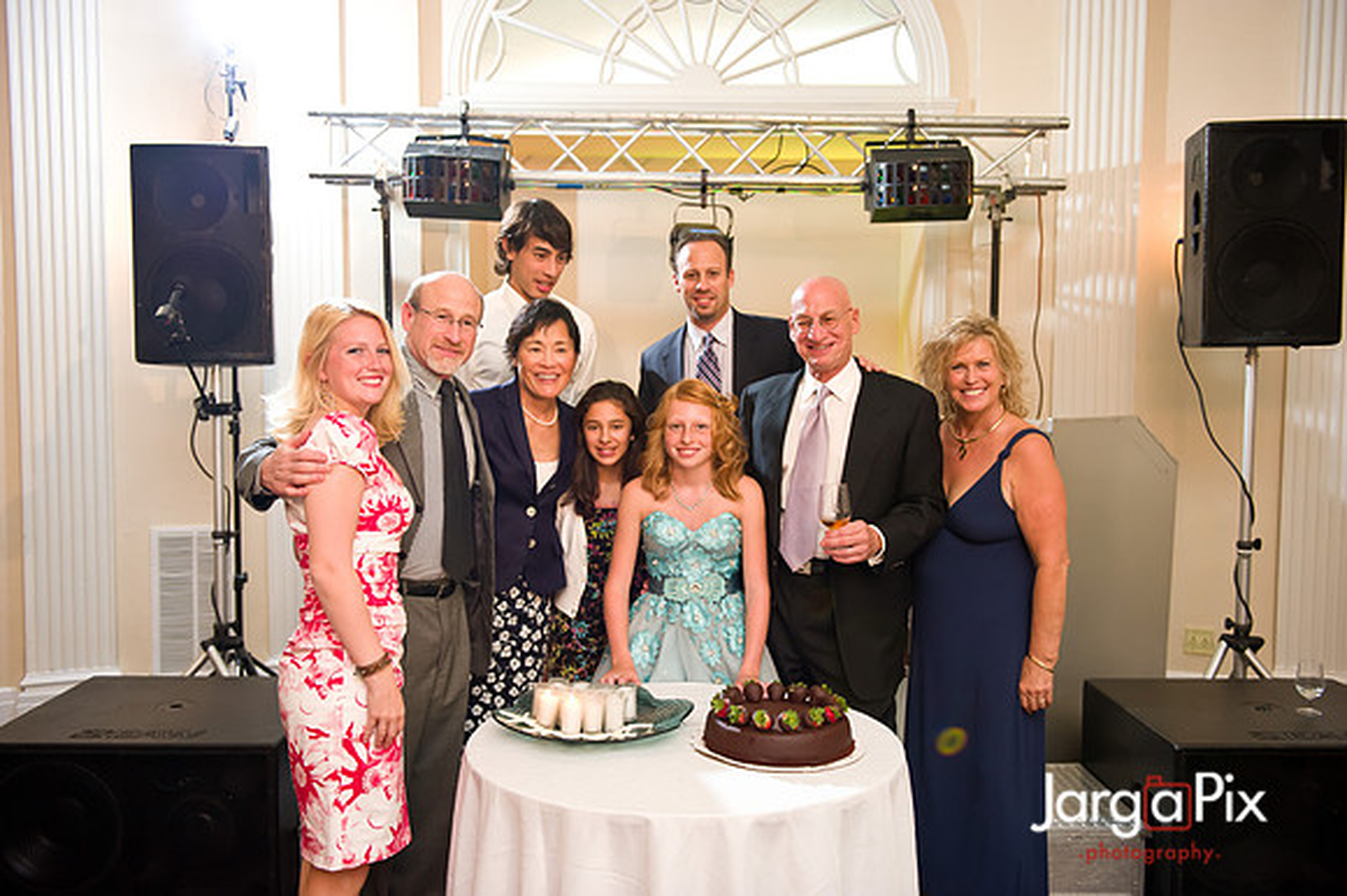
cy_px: 448
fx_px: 1271
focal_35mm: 34
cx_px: 674
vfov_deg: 38.8
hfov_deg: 55.8
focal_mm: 34
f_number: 3.2
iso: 1600
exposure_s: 1/125
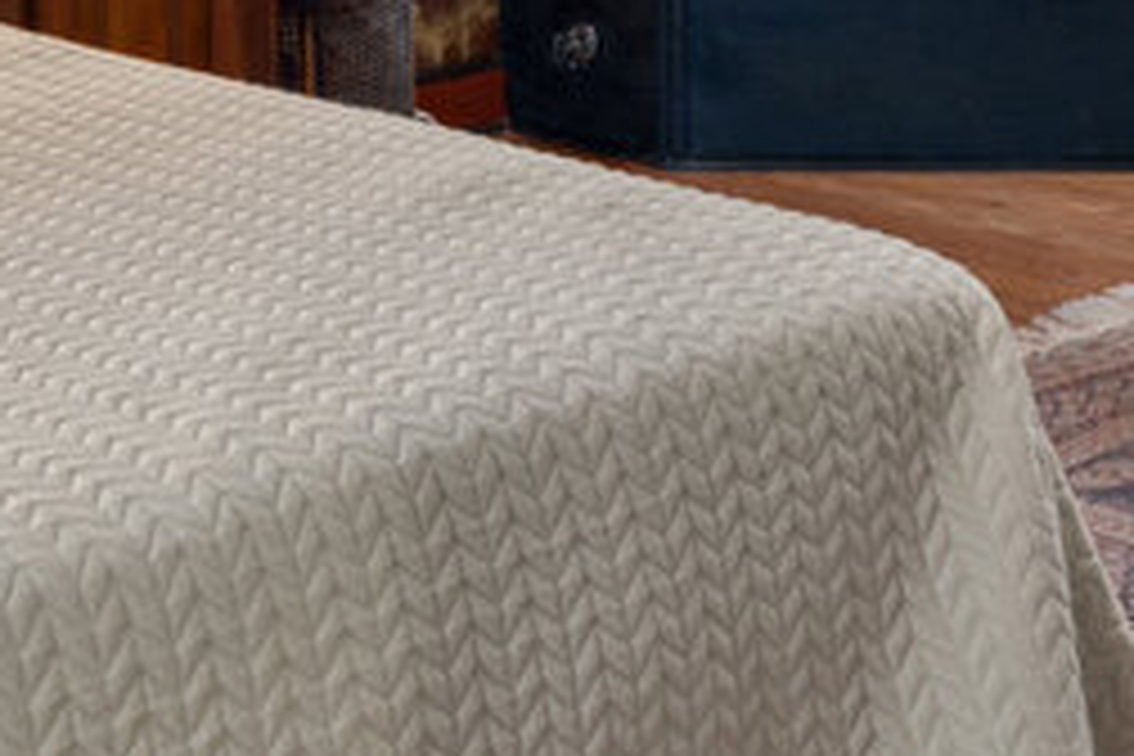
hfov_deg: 19.7
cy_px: -639
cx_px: 315
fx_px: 3244
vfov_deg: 12.1
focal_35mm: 103
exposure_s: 1/2.5
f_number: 7.1
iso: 320
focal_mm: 16
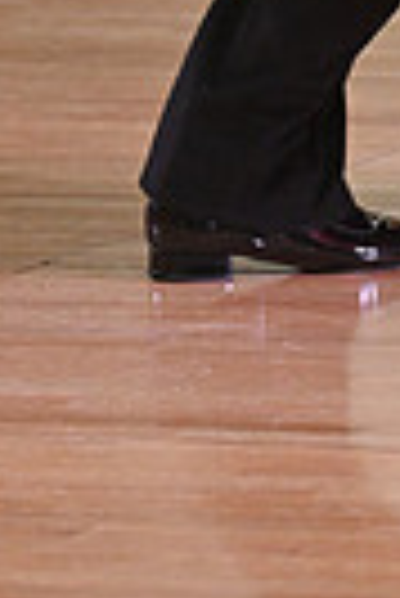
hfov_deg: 1.6
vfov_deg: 2.4
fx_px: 14511
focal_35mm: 873
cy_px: -634
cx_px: 613
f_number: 5.6
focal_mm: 200
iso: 3200
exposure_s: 1/400
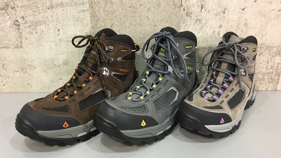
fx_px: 253
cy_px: 77
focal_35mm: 34
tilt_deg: -23.6
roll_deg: -0.5
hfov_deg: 58.0
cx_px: 140
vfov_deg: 34.6
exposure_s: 1/30
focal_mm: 3.3
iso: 80
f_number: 2.4
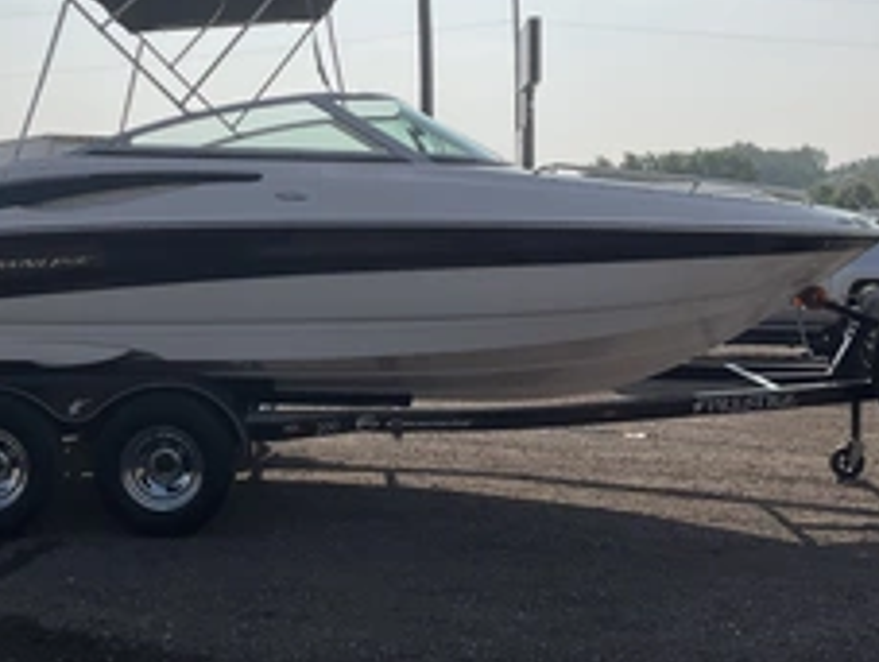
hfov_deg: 37.0
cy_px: 228
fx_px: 1297
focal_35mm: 51
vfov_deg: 28.5
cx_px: 290
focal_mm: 3
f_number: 1.8
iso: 25
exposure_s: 1/7407
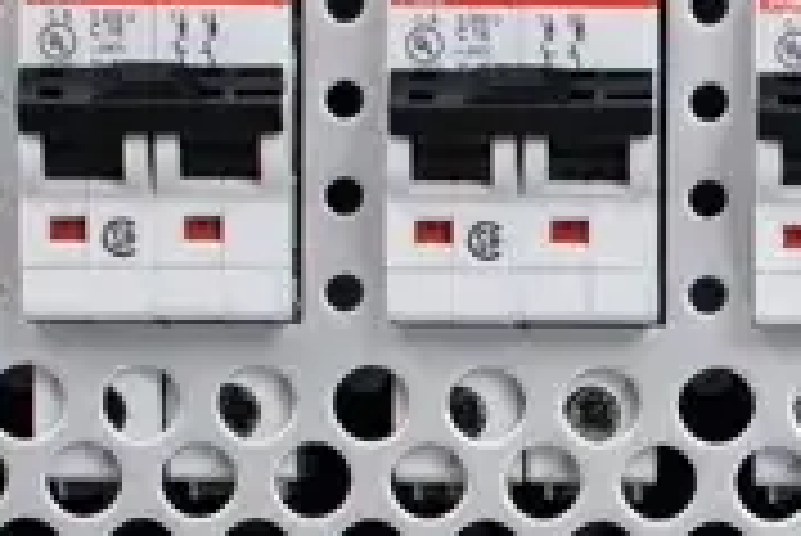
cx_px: 1130
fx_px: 6565
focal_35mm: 295
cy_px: 644
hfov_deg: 6.9
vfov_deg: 4.7
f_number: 8
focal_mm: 35
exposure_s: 1/200
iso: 200
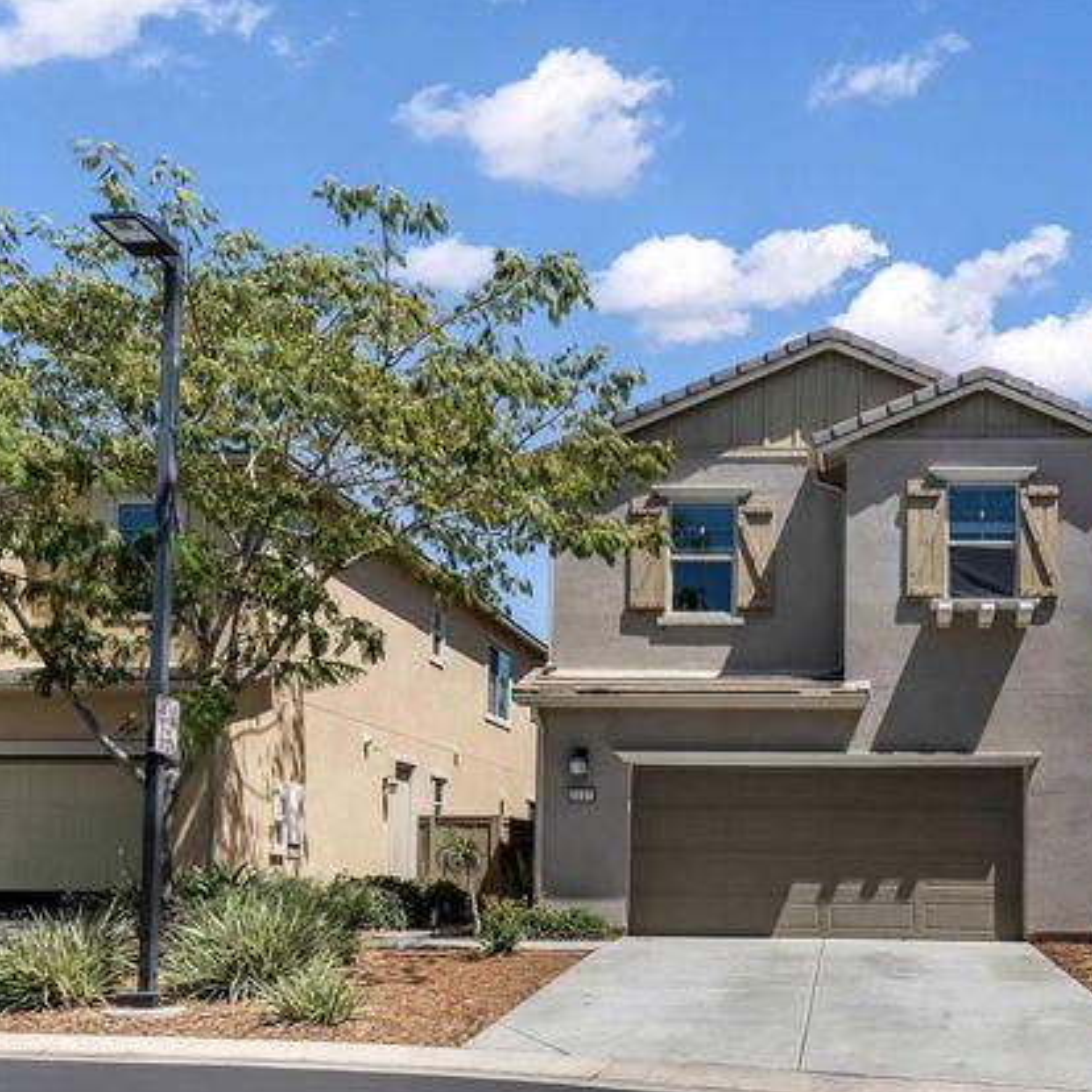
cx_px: 834
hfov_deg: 67.1
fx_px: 749
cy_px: 558
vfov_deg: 72.1
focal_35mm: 21
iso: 100
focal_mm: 16
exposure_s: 1/50
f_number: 8
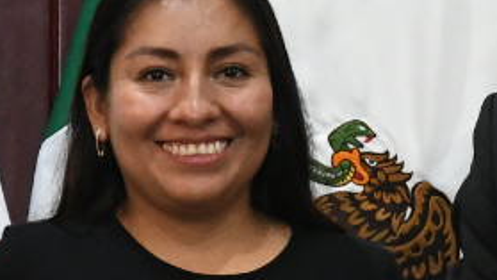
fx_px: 8989
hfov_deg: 3.2
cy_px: 161
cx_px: 542
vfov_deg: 1.8
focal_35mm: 682
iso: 4000
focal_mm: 75
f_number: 6.3
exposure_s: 1/125
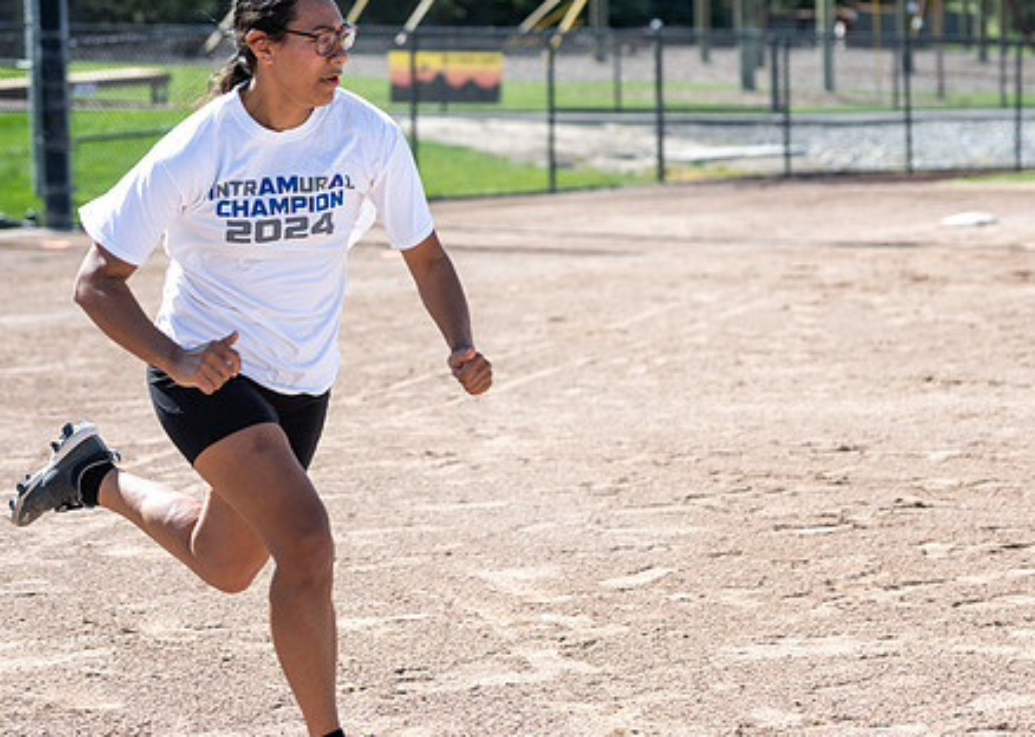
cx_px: 586
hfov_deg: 20.4
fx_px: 2878
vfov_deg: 14.6
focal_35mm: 98
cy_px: 366
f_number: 2.8
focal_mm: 70
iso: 100
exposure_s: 1/1250
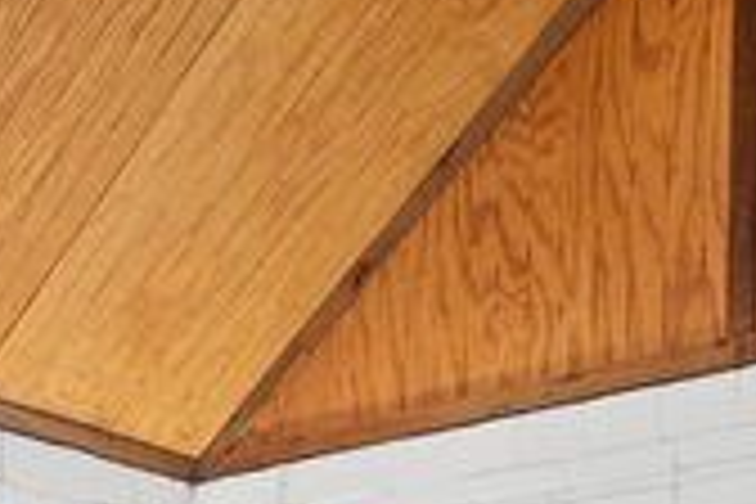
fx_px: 1321
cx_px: 72
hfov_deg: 30.5
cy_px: 817
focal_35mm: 63
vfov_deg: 18.4
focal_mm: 11
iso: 800
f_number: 6.3
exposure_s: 1.6
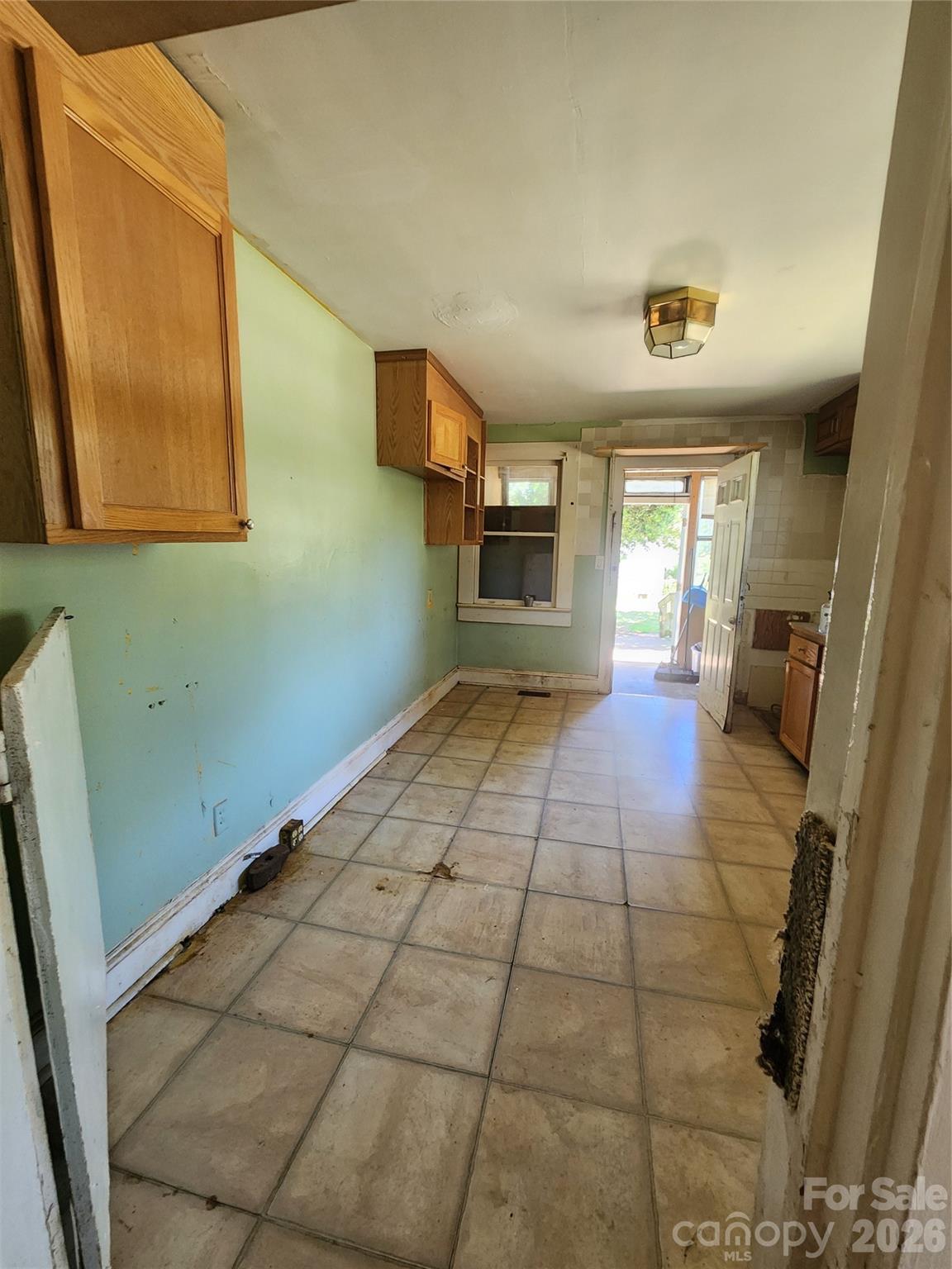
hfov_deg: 89.9
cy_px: 634
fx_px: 477
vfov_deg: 106.2
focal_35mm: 13
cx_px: 476
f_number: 2.2
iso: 320
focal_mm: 2.2
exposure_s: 1/40
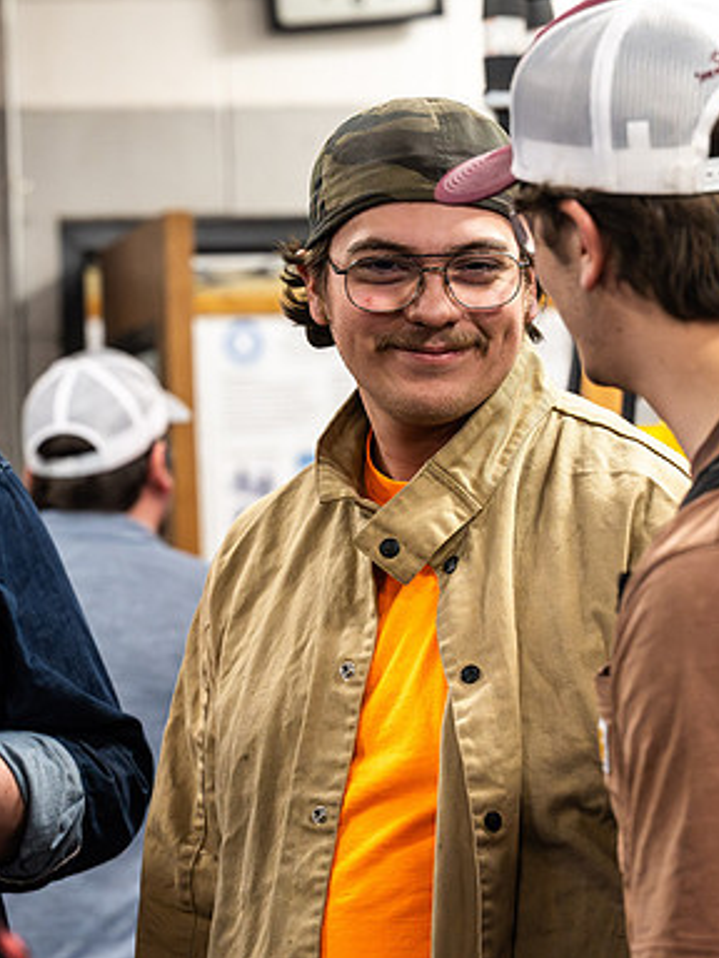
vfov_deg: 12.3
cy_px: 617
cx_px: 337
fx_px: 4459
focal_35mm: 161
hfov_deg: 9.2
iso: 2500
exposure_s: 1/400
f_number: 4
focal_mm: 86
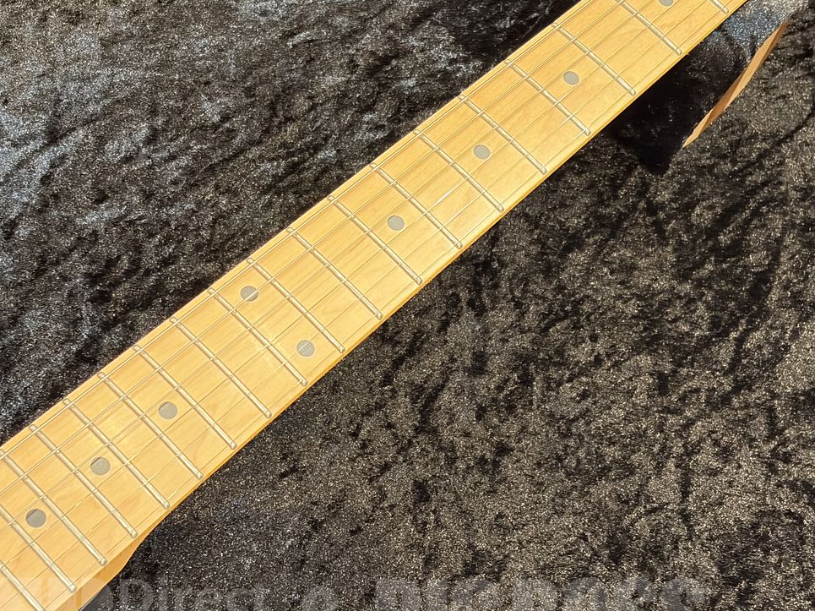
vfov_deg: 21.3
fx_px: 1624
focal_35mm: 69
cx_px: 317
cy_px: 281
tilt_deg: -56.7
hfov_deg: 28.1
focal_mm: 5.96
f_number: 1.6
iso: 250
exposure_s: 1/40
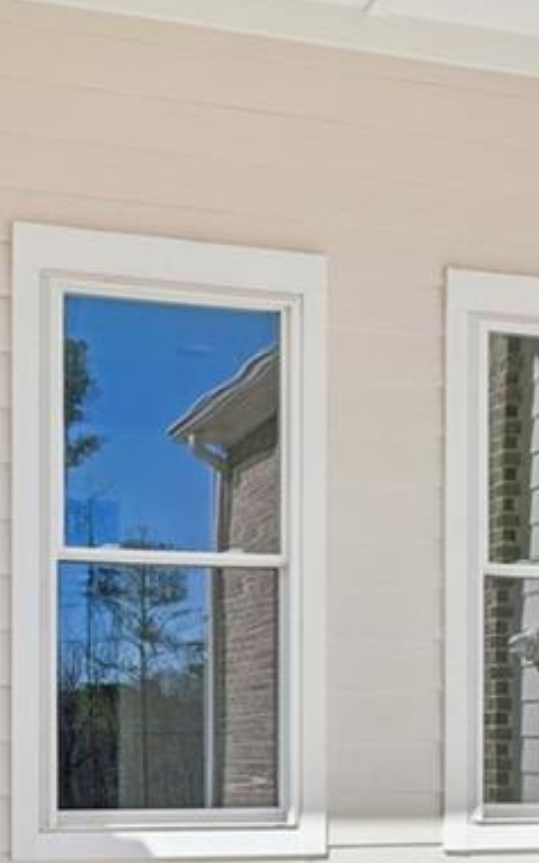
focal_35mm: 53
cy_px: 744
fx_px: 1248
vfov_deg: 36.2
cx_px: 159
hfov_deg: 24.2
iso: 100
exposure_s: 1/320
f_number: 8
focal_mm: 19.4
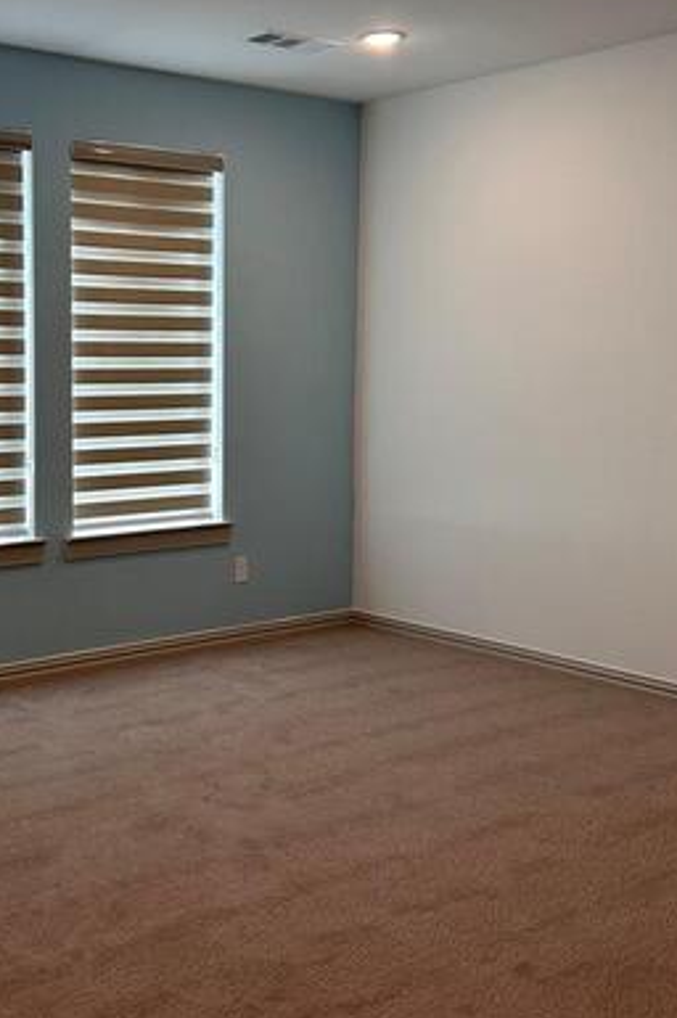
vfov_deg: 43.5
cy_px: 436
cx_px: 159
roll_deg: +0.5
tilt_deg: -4.5
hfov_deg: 29.3
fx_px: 1272
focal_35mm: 45
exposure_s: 1/120
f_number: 1.5
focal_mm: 5.7
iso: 50
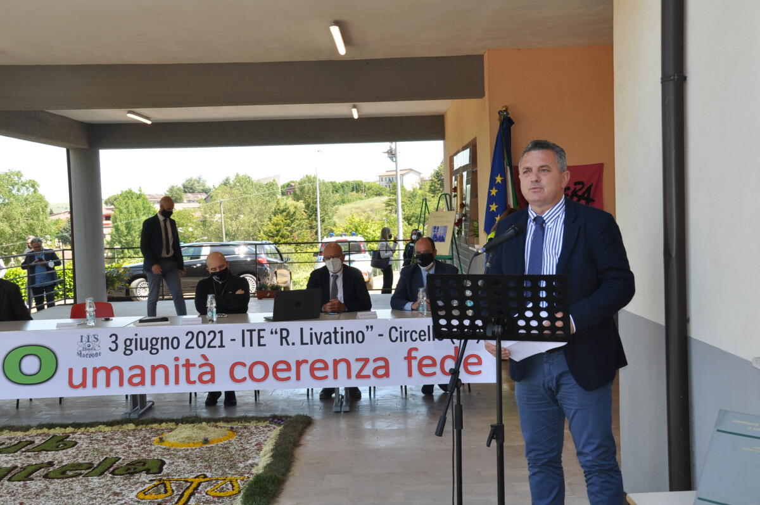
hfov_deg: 41.2
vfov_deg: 28.0
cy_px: 252
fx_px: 1012
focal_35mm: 48
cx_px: 380
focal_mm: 32
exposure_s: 1/80
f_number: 10
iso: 200
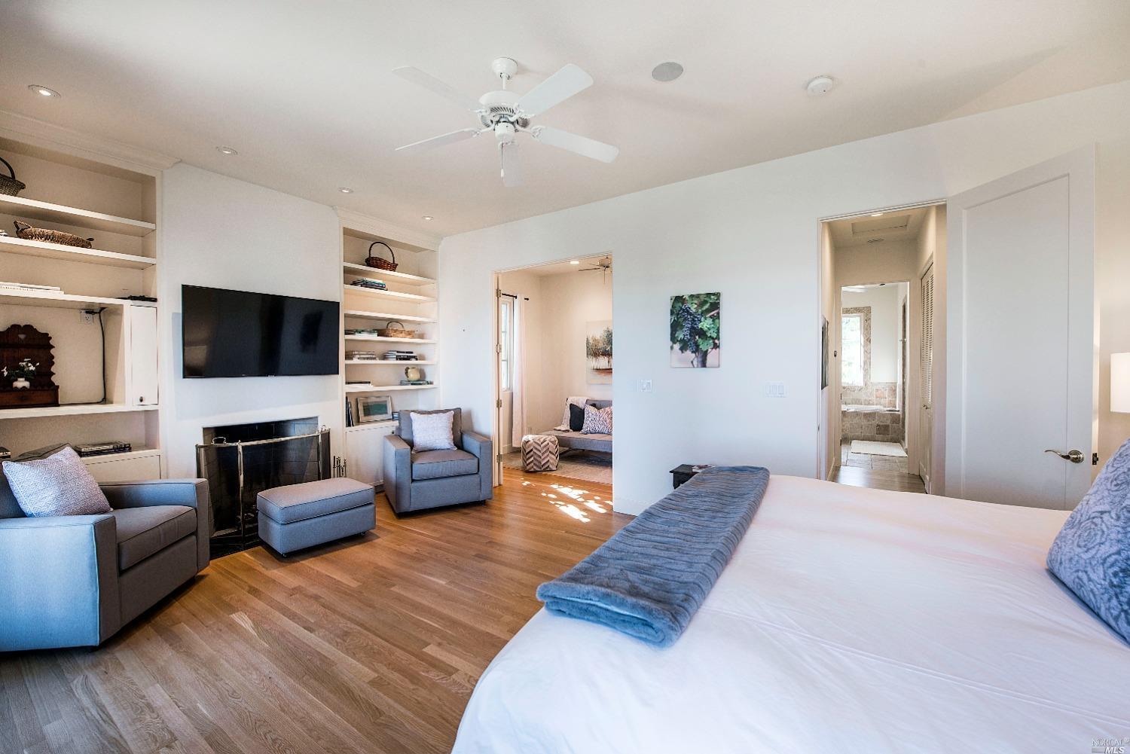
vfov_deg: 81.2
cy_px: 377
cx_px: 565
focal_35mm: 14
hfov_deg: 104.2
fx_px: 440
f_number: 9
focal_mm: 14
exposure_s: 1/10
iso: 250
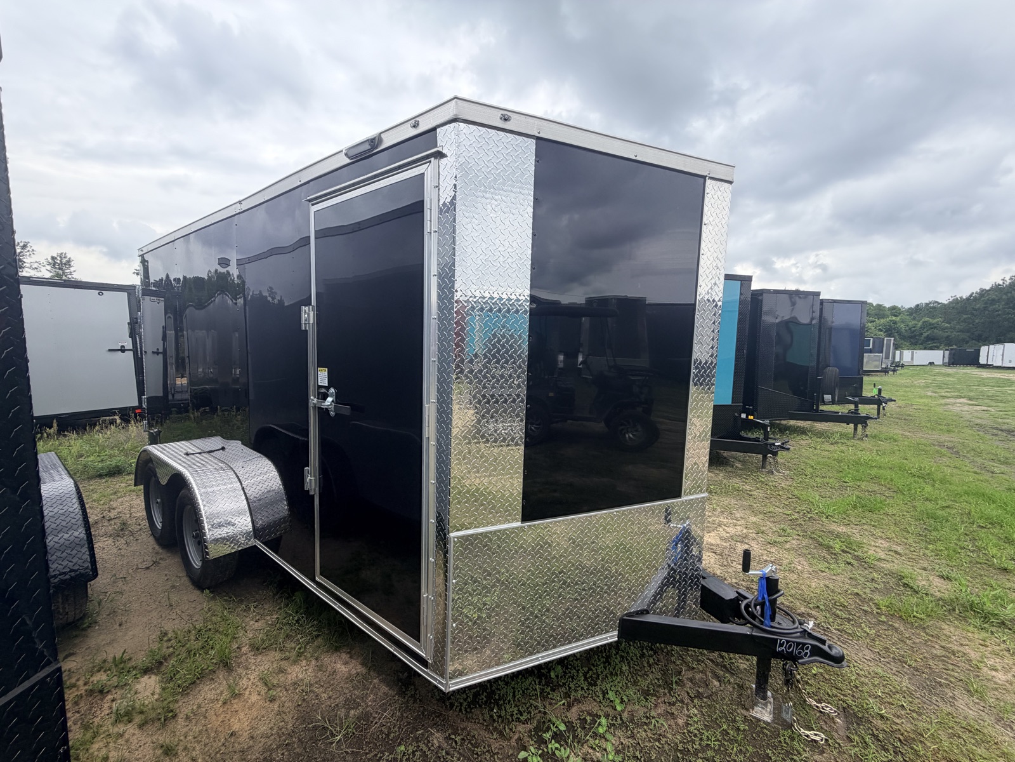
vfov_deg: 85.7
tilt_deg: -6.1
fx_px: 411
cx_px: 508
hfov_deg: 102.1
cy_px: 381
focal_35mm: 14
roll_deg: -0.4
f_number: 2.2
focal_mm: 2.22
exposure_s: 1/625
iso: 40
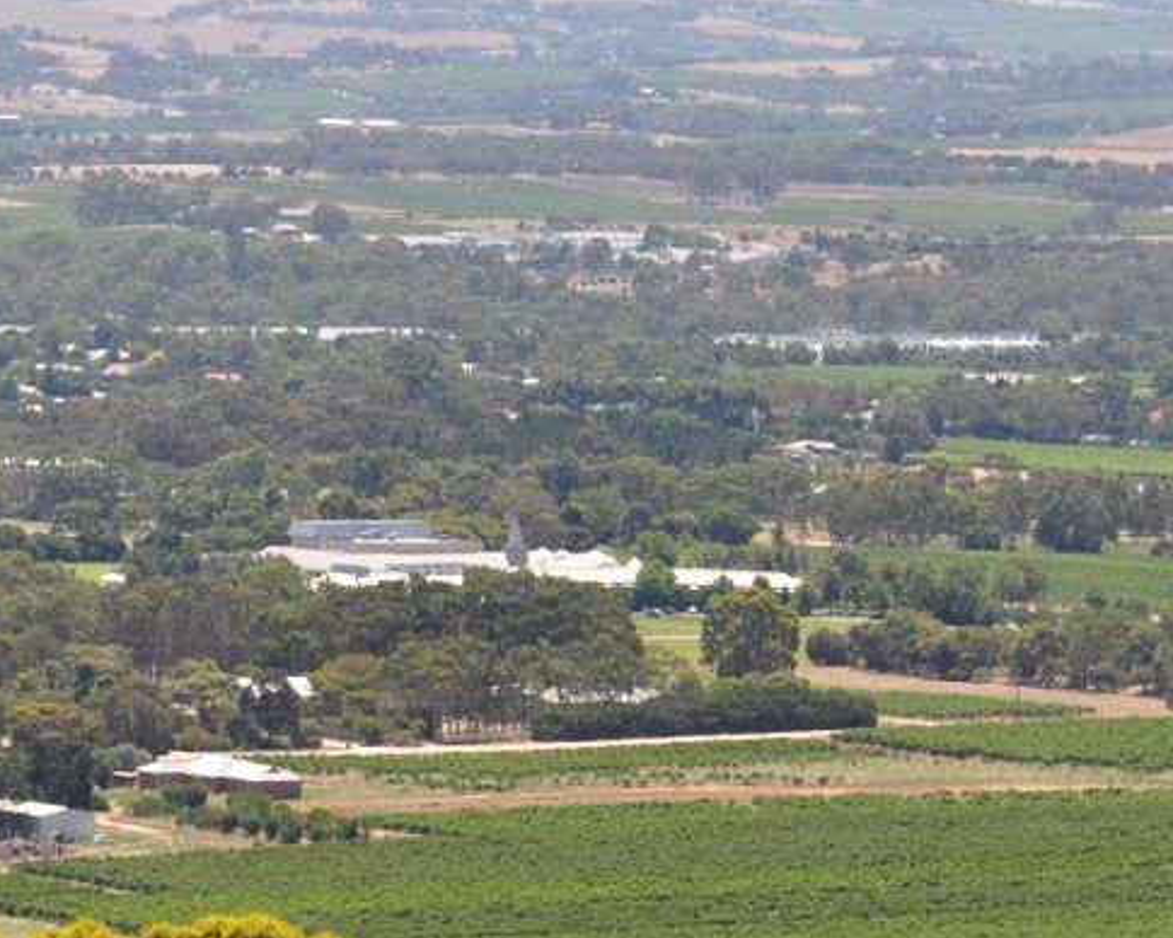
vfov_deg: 5.0
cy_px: 583
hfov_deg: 6.2
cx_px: 520
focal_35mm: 312
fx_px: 10831
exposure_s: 1/320
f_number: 10
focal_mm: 105
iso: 200
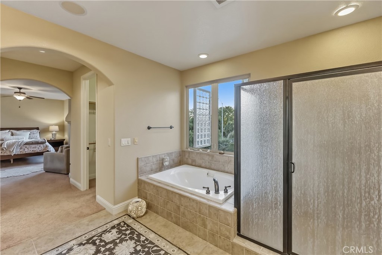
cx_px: 191
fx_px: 149
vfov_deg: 81.2
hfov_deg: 104.2
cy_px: 128
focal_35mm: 14
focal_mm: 14
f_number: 3.5
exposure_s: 1/160
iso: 1250
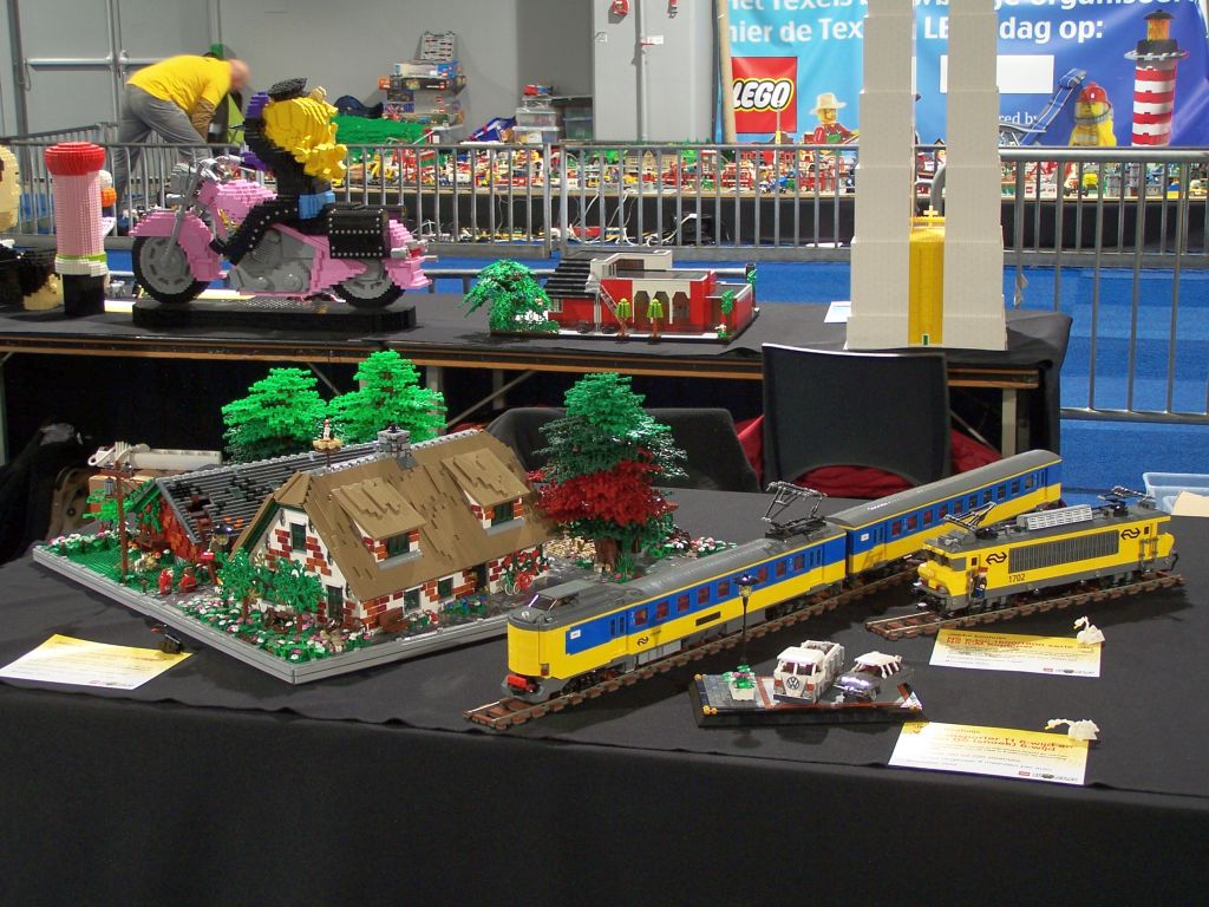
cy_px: 454
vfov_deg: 24.8
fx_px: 2061
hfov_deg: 32.7
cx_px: 604
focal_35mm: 59
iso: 80
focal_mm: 9.8
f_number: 3.1
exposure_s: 1/2
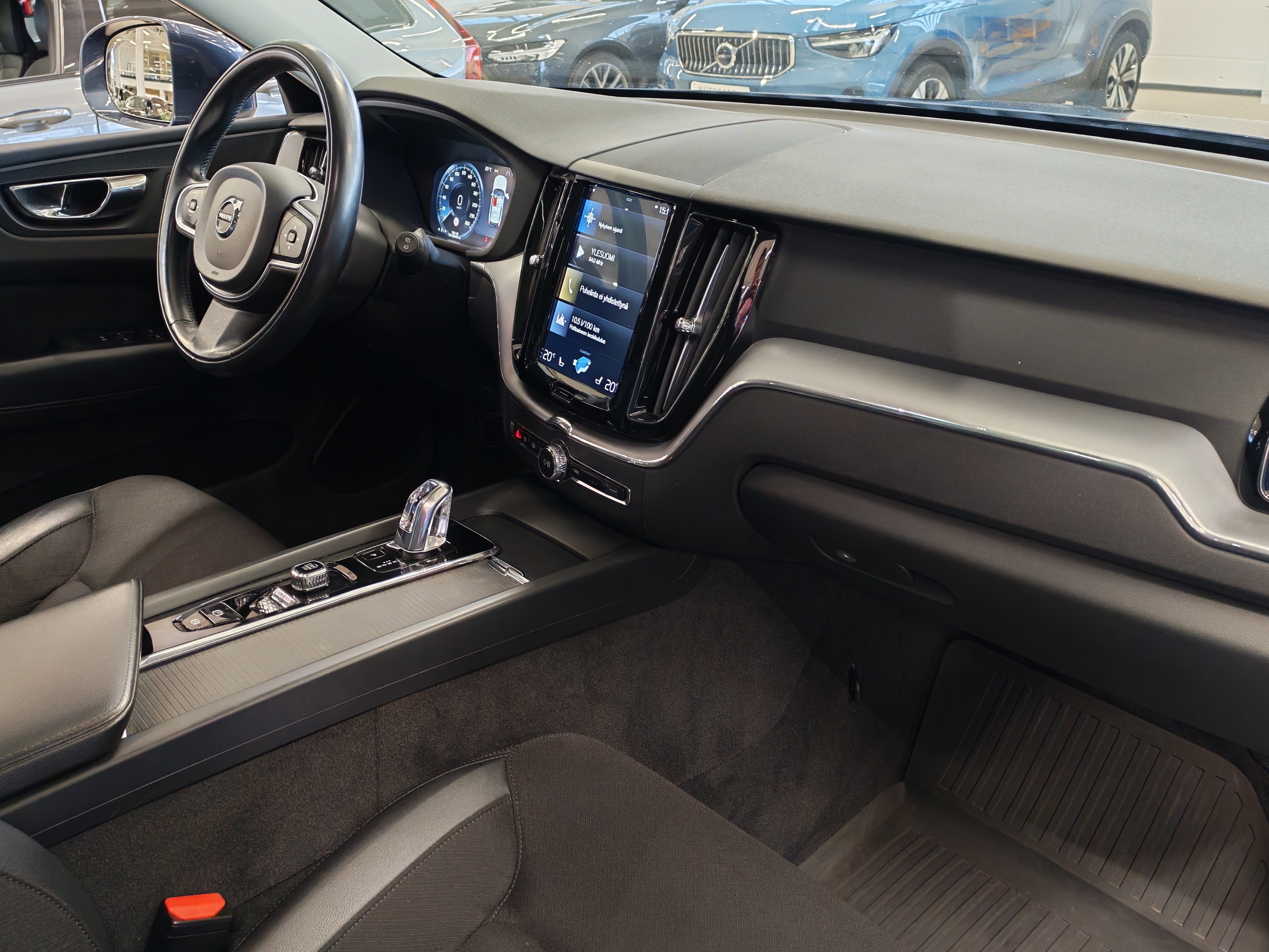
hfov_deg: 58.4
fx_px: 1136
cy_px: 481
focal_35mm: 31
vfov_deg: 45.4
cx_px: 635
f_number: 1.9
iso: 640
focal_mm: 6.12
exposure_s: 1/50
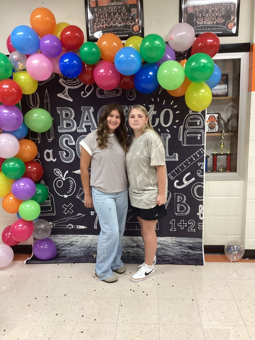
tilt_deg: -11.9
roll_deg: +2.1
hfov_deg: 45.4
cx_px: 128
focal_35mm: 31
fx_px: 304
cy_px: 170
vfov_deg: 58.4
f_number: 2.4
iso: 250
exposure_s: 1/60
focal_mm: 3.3
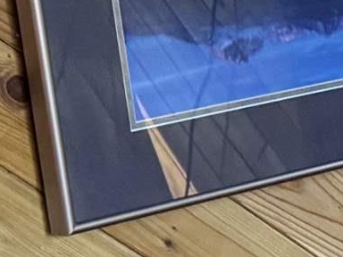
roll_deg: +2.0
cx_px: 1067
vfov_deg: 7.7
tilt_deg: -11.2
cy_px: 195
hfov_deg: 8.5
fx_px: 1902
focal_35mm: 192
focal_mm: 6.76
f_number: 1.78
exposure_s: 1/60
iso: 320
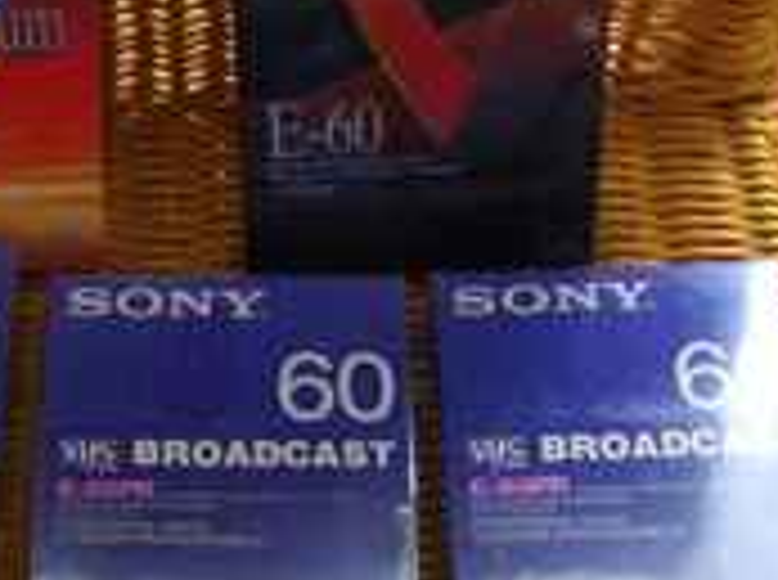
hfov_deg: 21.8
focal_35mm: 89
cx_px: 153
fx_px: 1996
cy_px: 279
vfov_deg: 16.5
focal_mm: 5.7
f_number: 2.9
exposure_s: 1/60
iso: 200
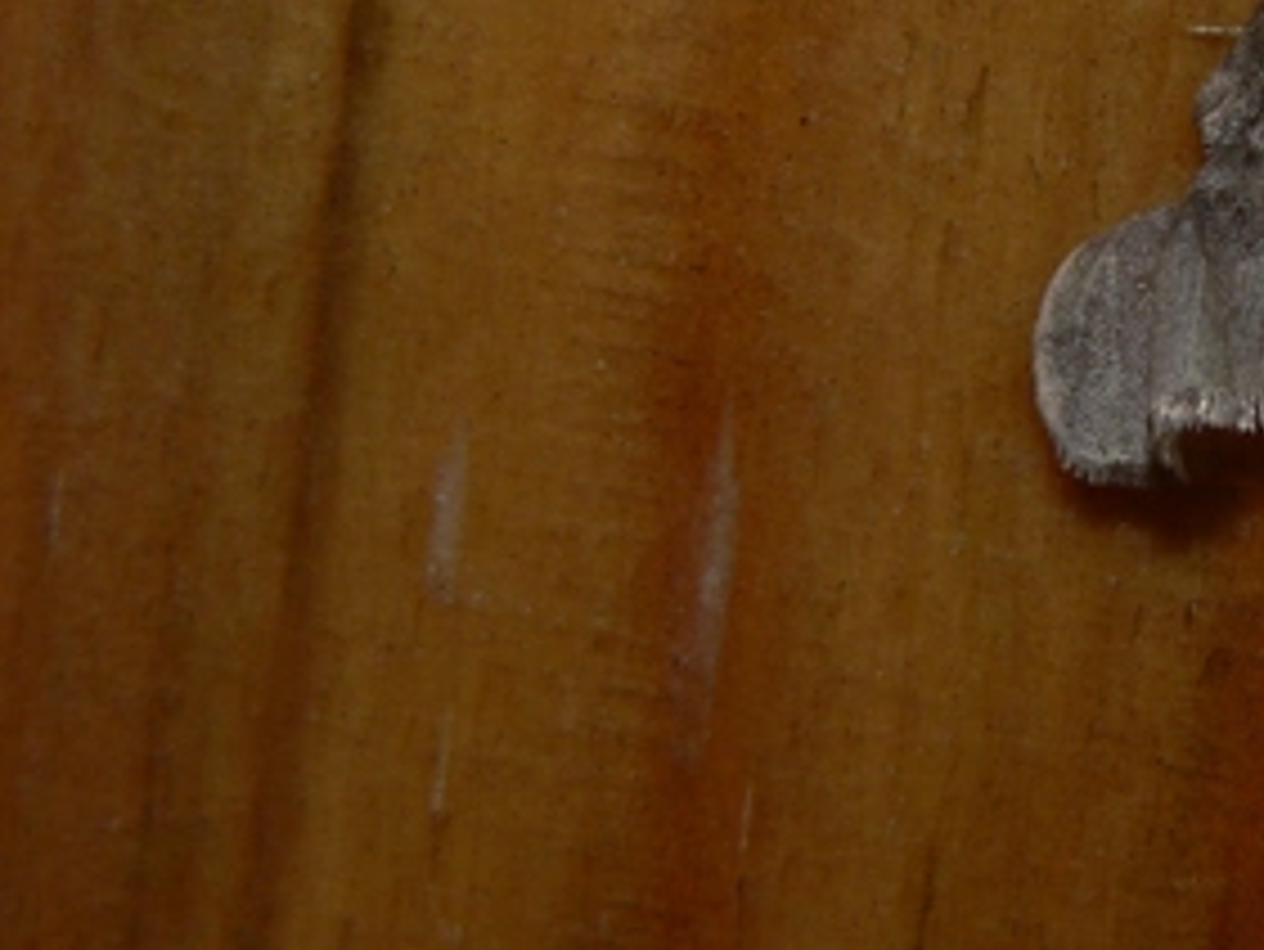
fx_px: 6977
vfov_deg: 7.8
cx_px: 1408
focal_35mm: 191
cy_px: 270
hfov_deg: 10.2
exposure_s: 1/60
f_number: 4
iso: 100
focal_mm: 13.9
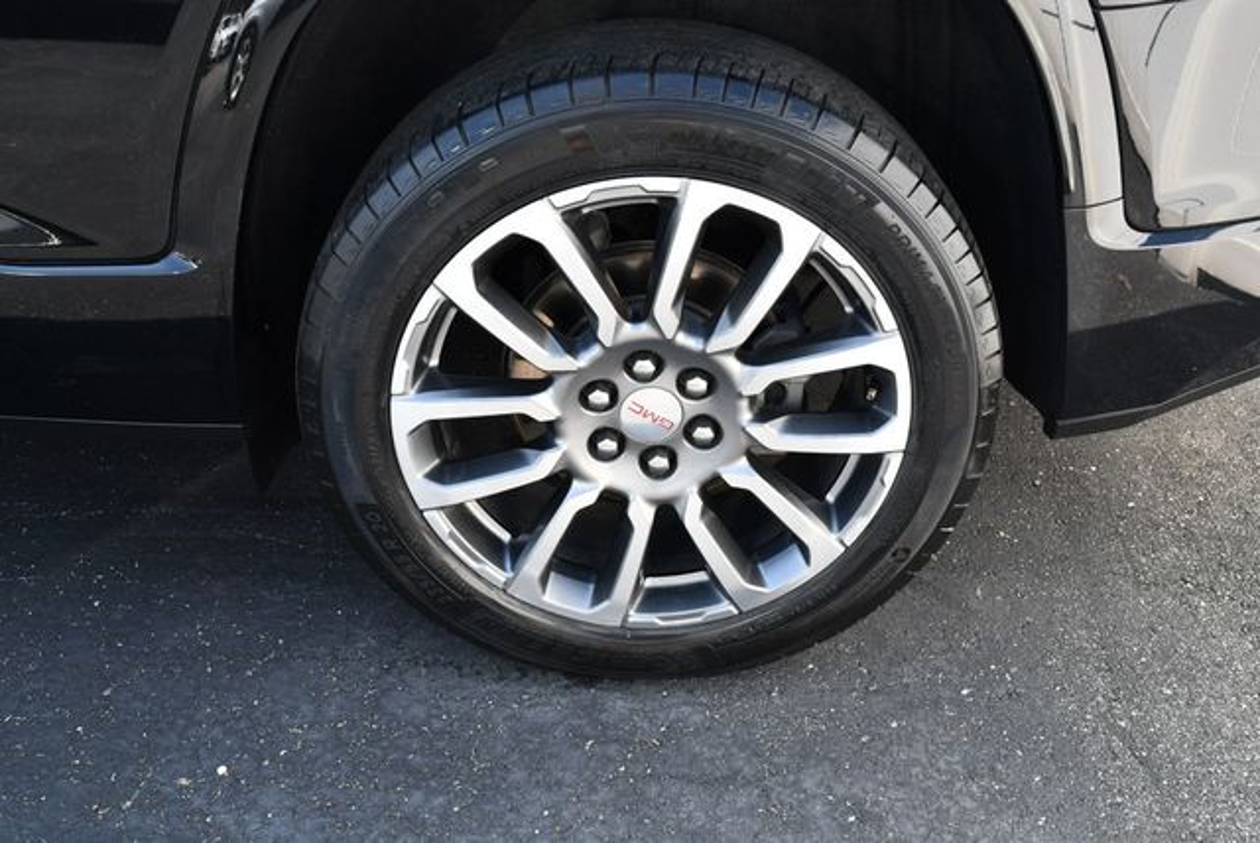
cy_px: 422
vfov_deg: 36.9
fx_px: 1261
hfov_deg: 53.1
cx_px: 630
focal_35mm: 36
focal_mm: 18
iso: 320
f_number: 5.6
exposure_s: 1/250
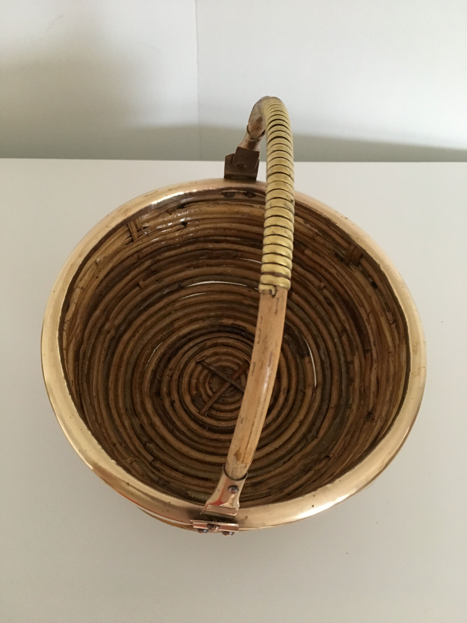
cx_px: 234
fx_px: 522
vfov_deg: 61.7
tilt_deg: -60.9
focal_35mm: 29
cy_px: 312
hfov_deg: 48.2
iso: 200
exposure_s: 1/15
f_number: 2.2
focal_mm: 4.15
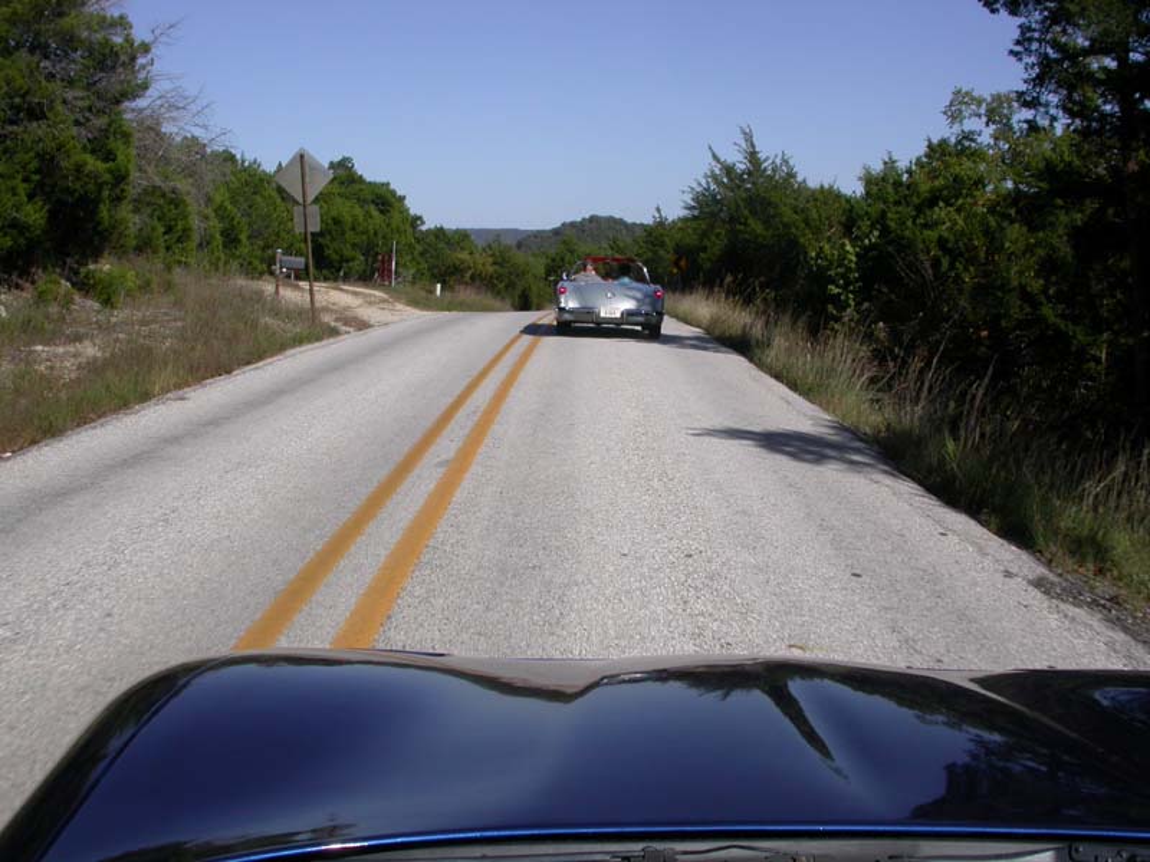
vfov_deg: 37.7
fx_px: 1262
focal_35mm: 38
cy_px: 431
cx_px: 575
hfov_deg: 49.0
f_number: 7.5
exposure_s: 1/530
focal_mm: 7.85
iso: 100
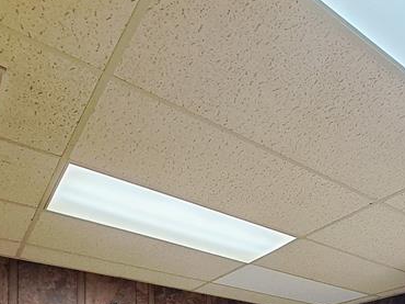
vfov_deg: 29.9
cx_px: 342
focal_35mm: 36
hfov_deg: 47.6
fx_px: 421
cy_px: 414
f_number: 2.2
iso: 200
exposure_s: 1/40
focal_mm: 1.74
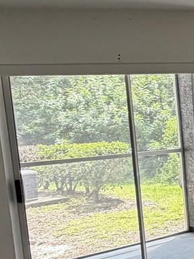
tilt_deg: -6.5
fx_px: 441
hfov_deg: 17.3
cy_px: 155
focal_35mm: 59
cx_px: 396
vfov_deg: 32.6
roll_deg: +1.6
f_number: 2.2
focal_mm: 2.22
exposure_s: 1/121
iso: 100
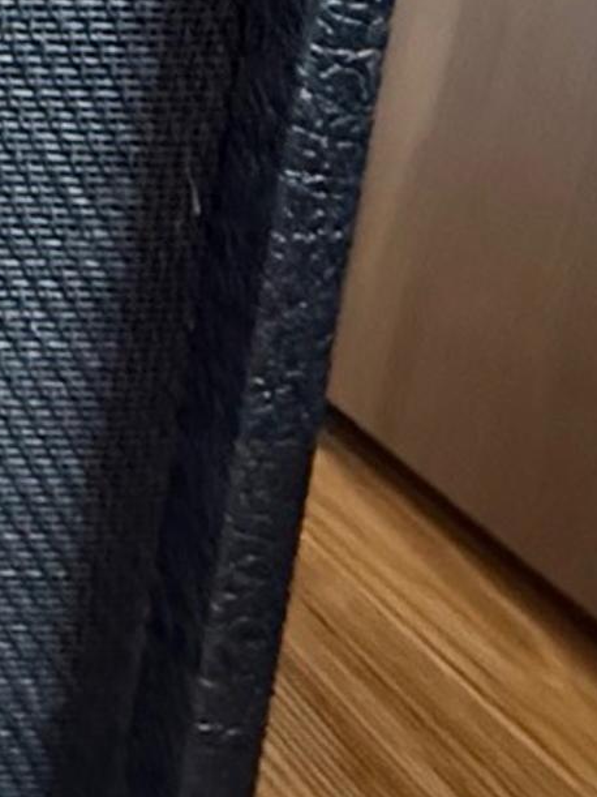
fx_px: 1380
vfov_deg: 31.4
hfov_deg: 17.2
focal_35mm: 60
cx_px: -618
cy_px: 158
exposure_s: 1/40
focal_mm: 2.22
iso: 1600
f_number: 2.2
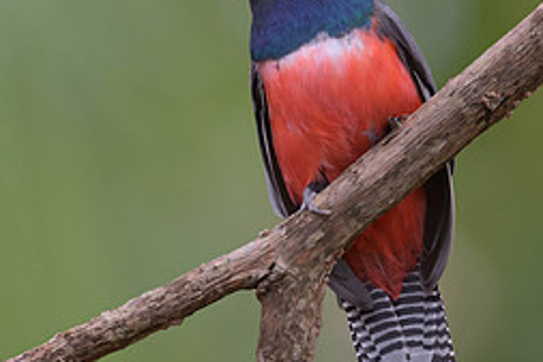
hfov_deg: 1.1
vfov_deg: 0.7
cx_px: 77
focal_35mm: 1924
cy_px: 161
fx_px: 29036
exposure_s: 1/640
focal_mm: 560
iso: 1000
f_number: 4
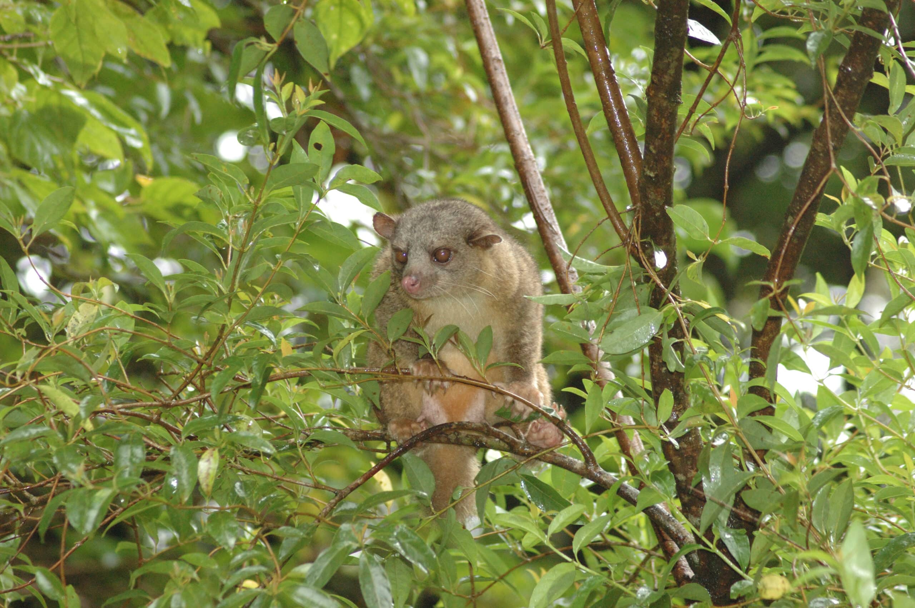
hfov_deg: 10.6
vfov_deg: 7.0
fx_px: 4952
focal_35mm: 195
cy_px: 304
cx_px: 458
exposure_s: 1/320
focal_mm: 130
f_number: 5
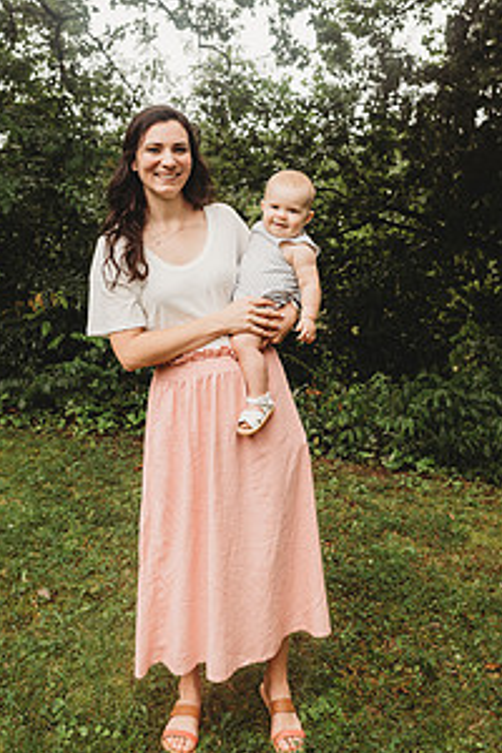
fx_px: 753
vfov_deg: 52.2
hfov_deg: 36.8
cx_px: 218
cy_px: 254
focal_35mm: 36
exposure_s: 1/160
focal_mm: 24
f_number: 3.5
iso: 400
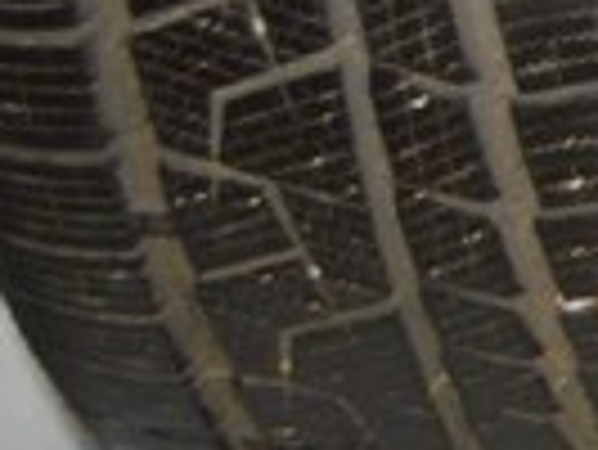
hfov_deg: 7.8
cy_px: -565
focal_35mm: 222
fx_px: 3839
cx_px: 1754
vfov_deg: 6.4
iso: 640
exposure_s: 1/60
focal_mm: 20
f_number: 3.5
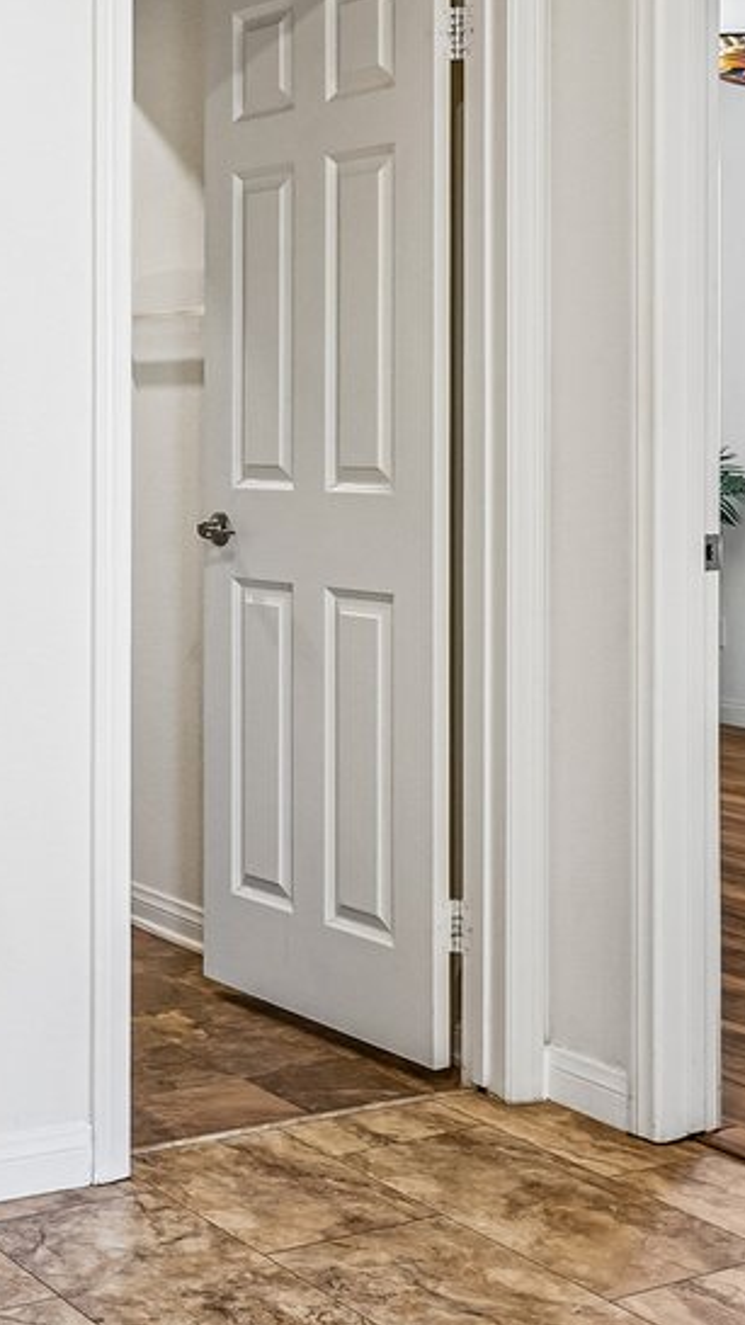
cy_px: 516
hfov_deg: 21.5
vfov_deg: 37.7
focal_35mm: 55
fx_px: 1932
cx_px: 124
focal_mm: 14
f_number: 8
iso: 400
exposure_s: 1/13
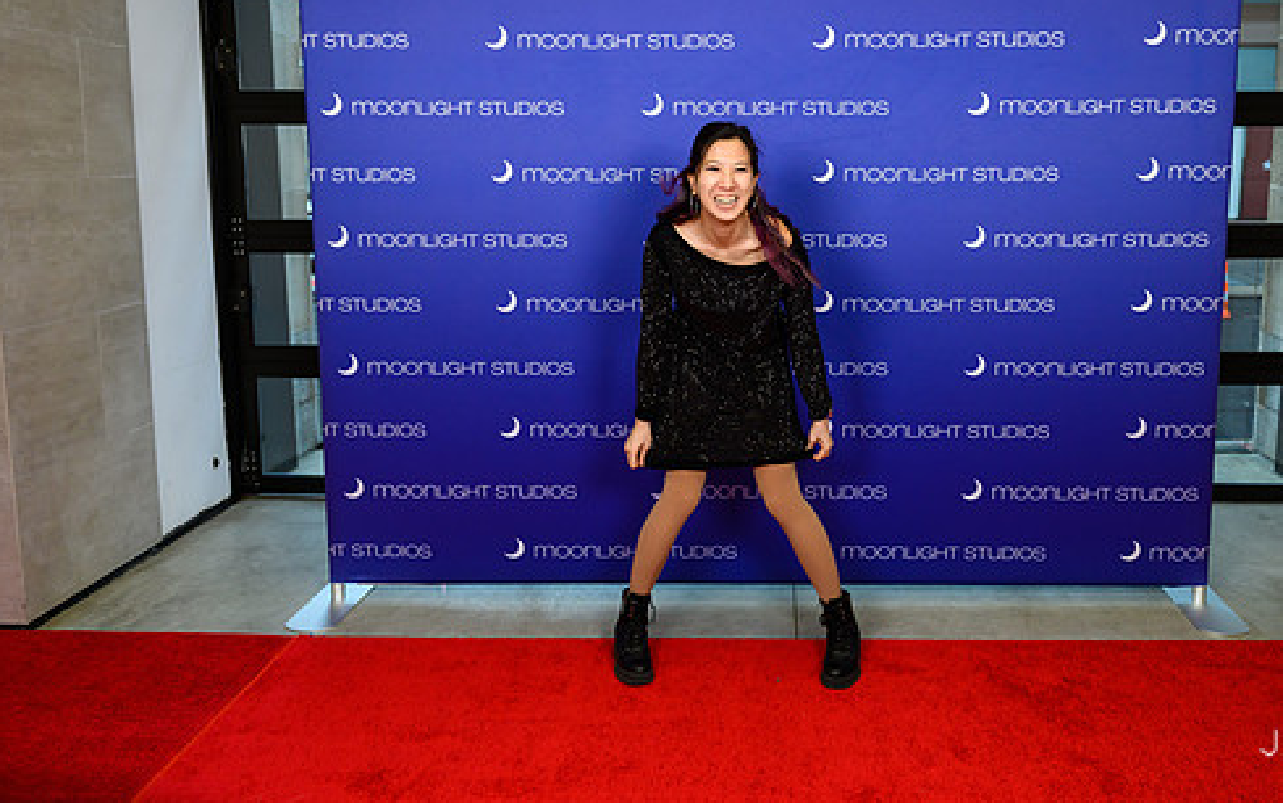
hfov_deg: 64.2
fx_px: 1014
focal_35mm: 29
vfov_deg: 42.9
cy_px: 307
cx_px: 750
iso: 1000
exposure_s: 1/320
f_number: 5
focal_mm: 24
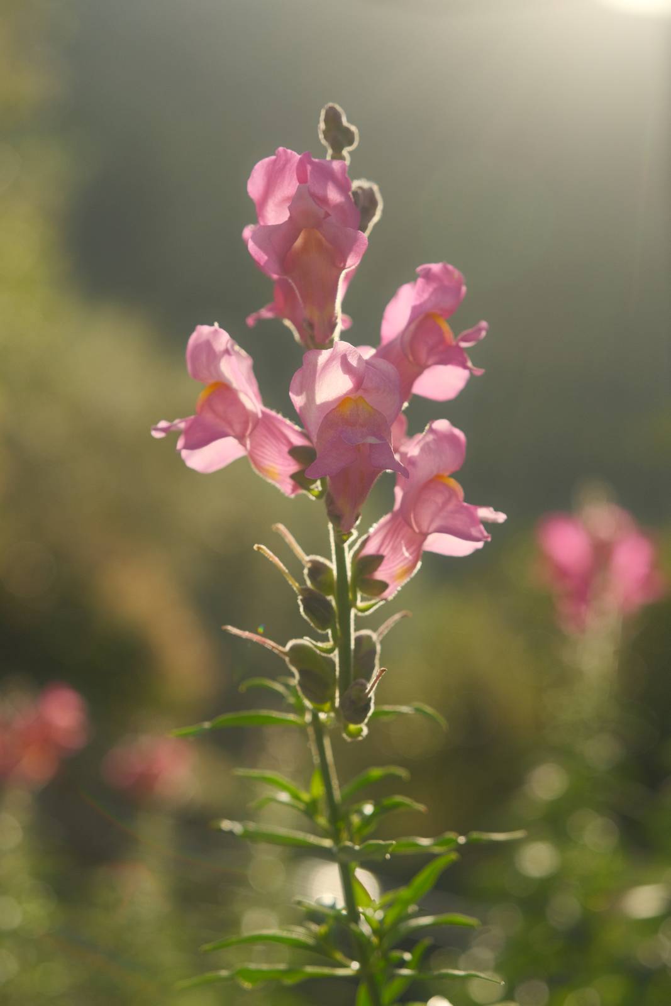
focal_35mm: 79
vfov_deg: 25.7
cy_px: 503
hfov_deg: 17.3
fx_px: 2208
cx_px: 336
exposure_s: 1/2400
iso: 640
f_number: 4
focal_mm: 52.4
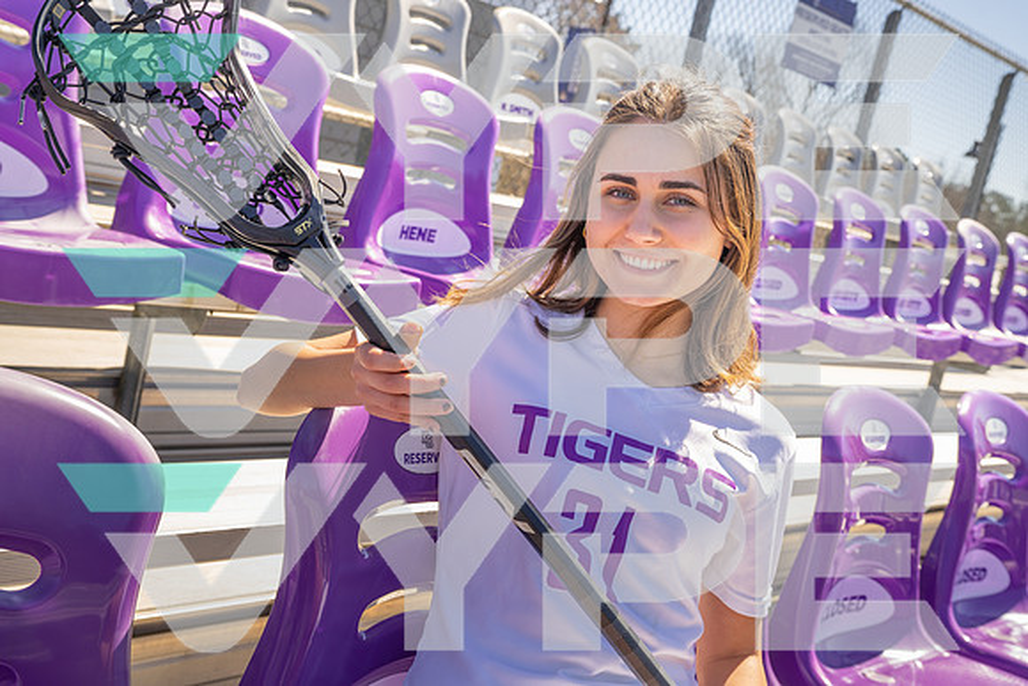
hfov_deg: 45.4
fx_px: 1228
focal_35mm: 43
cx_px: 514
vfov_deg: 31.2
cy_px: 343
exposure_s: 1/125
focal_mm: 43
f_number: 8
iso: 100
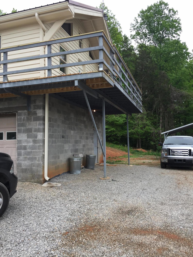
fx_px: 216
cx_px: 96
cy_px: 128
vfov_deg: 61.7
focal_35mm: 29
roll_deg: +0.7
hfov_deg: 48.2
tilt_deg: +5.0
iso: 32
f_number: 2.2
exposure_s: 1/151
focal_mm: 4.15
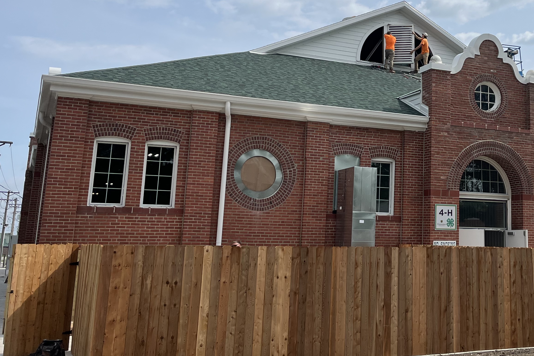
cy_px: 86
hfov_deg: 40.0
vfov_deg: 28.2
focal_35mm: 47
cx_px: 439
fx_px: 697
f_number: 1.6
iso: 50
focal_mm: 5.1
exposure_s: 1/8403
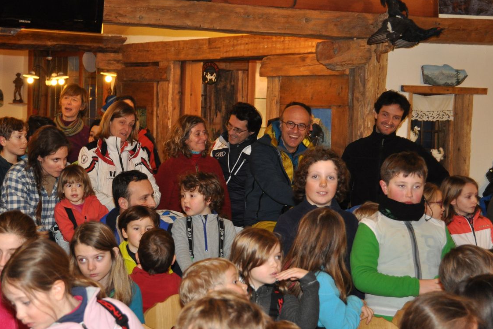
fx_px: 1054
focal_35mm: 77
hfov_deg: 26.2
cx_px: 168
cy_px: 162
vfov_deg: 17.7
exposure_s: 1/60
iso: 800
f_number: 4.2
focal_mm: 36
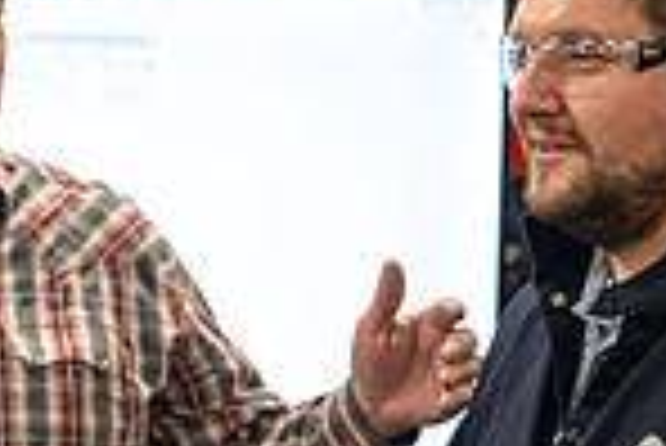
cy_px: 511
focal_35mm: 274
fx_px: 5074
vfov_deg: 5.0
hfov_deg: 7.5
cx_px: 4
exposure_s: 1/320
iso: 1600
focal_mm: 70
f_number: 3.2
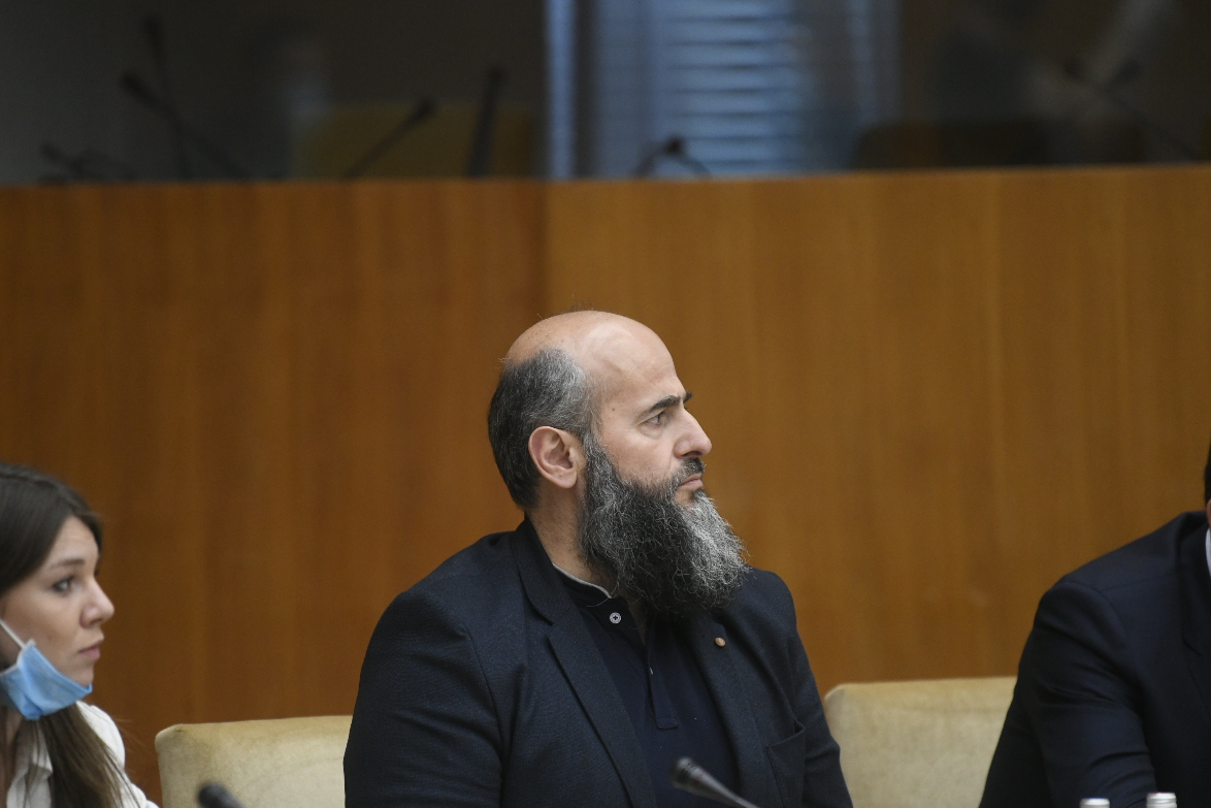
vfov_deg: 5.0
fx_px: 9285
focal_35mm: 276
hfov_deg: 7.5
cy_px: 517
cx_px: 575
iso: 2000
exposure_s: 1/400
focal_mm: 200
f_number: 2.8
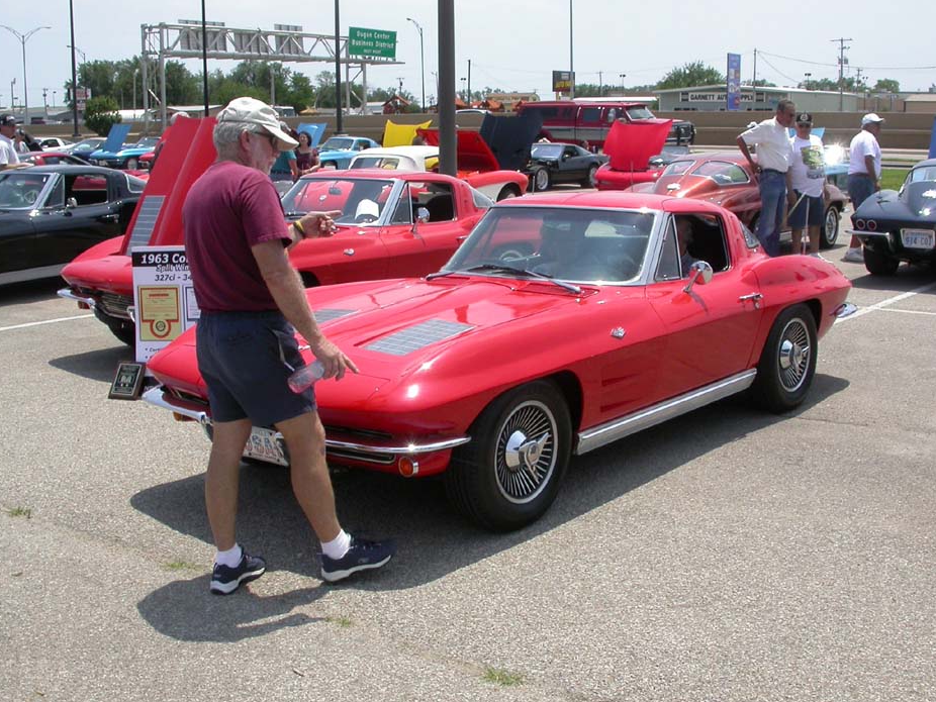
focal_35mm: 42
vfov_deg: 34.4
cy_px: 336
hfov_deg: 44.8
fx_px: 1136
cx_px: 478
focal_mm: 7.85
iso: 100
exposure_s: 1/305
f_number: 7.5
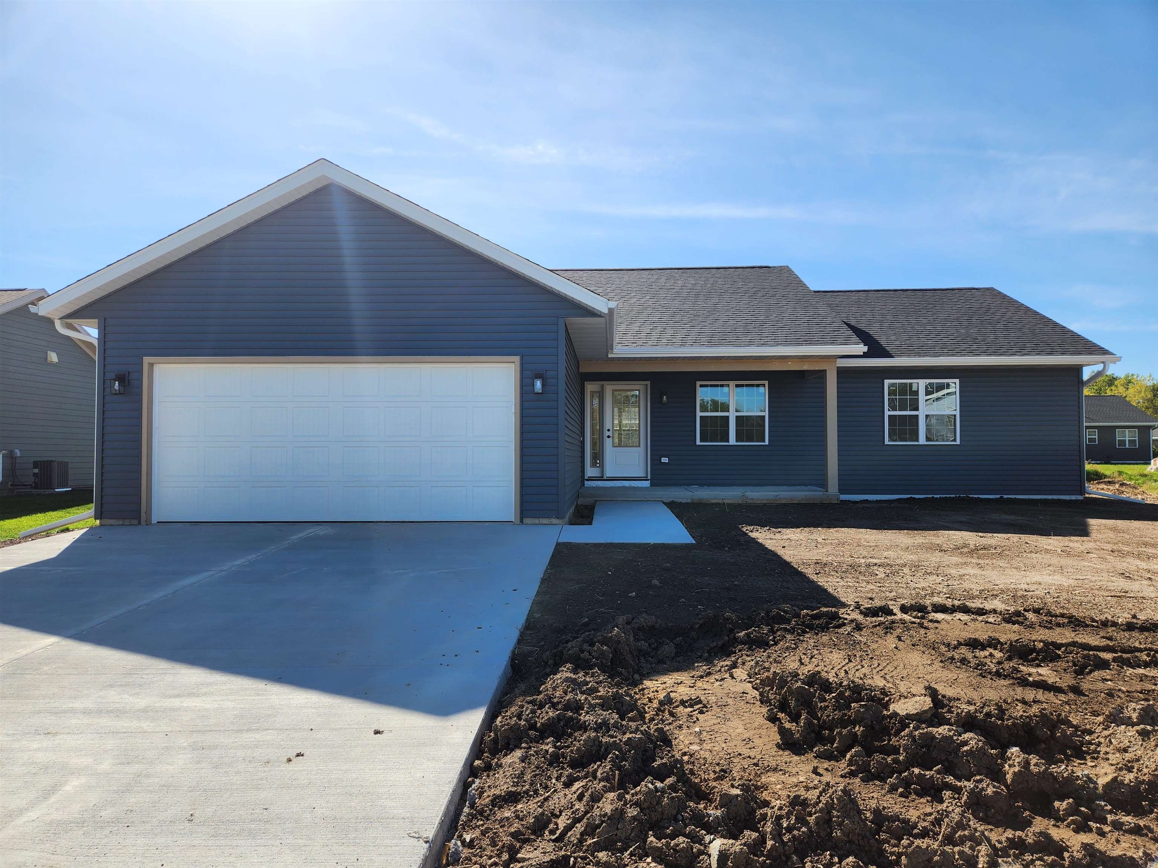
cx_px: 579
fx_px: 769
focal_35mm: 23
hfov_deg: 73.9
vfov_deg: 58.9
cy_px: 434
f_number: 1.8
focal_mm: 5.4
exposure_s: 1/1429
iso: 20
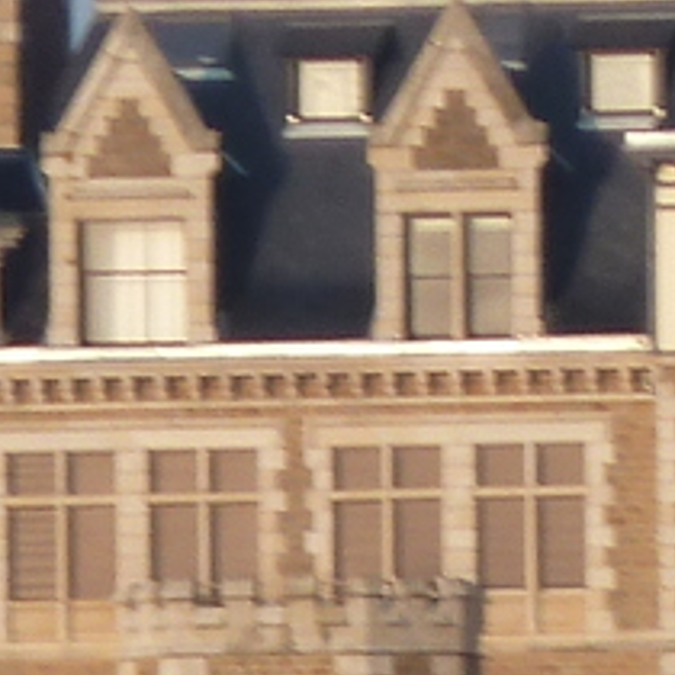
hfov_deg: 0.8
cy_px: 1086
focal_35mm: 2117
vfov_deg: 0.8
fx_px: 46704
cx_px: 321
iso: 80
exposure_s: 1/250
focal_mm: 49.2
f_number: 4.9
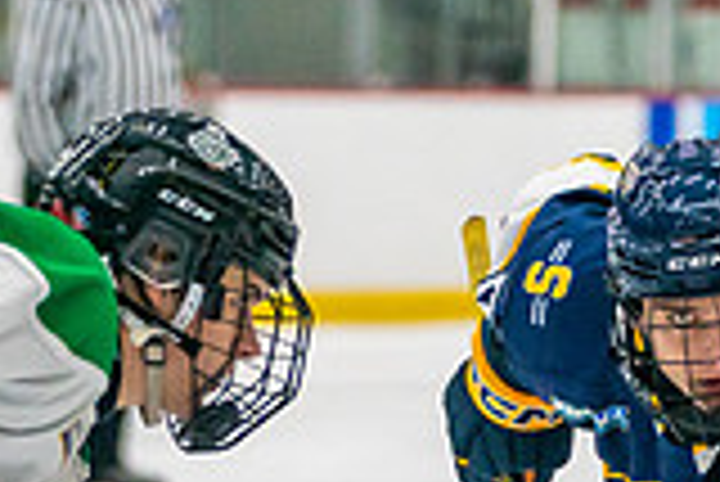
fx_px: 9128
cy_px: 775
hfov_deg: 4.5
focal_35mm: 456
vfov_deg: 3.0
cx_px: 388
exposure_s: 1/1600
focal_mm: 116
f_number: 2.8
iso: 4000
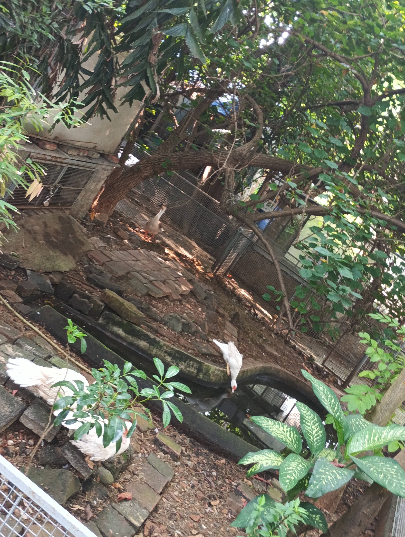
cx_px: 202
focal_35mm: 41
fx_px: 638
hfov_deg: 35.2
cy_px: 268
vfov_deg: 45.7
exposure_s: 1/33.3
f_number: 1.8
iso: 361
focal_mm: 4.26
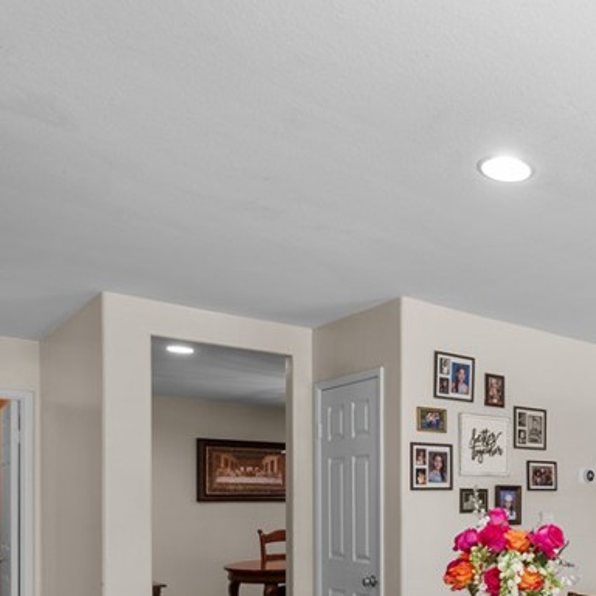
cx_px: 633
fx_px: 662
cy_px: 477
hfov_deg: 40.5
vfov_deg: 45.9
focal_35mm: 34
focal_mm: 15
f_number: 9
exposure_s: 1/1.25
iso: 100
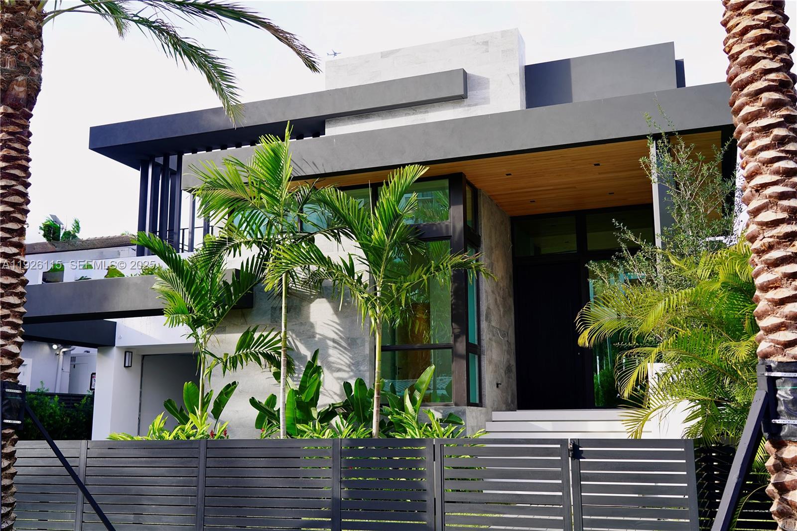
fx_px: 797
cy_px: 266
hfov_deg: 53.1
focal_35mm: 36
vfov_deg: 36.9
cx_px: 398
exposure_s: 1/100
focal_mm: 36
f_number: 4.5
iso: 100
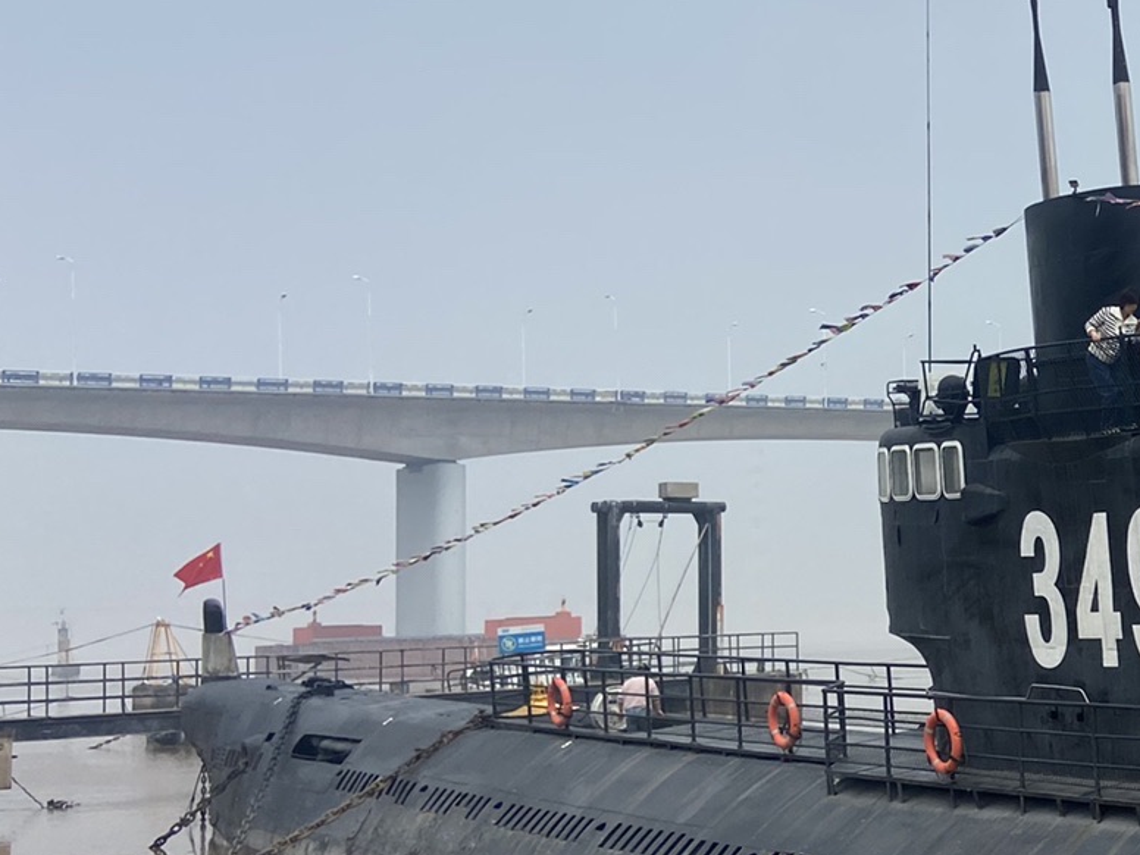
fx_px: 2206
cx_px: 1465
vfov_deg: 21.9
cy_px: 485
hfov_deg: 25.2
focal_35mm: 67
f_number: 1.8
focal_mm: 4.25
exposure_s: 1/3731
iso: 32
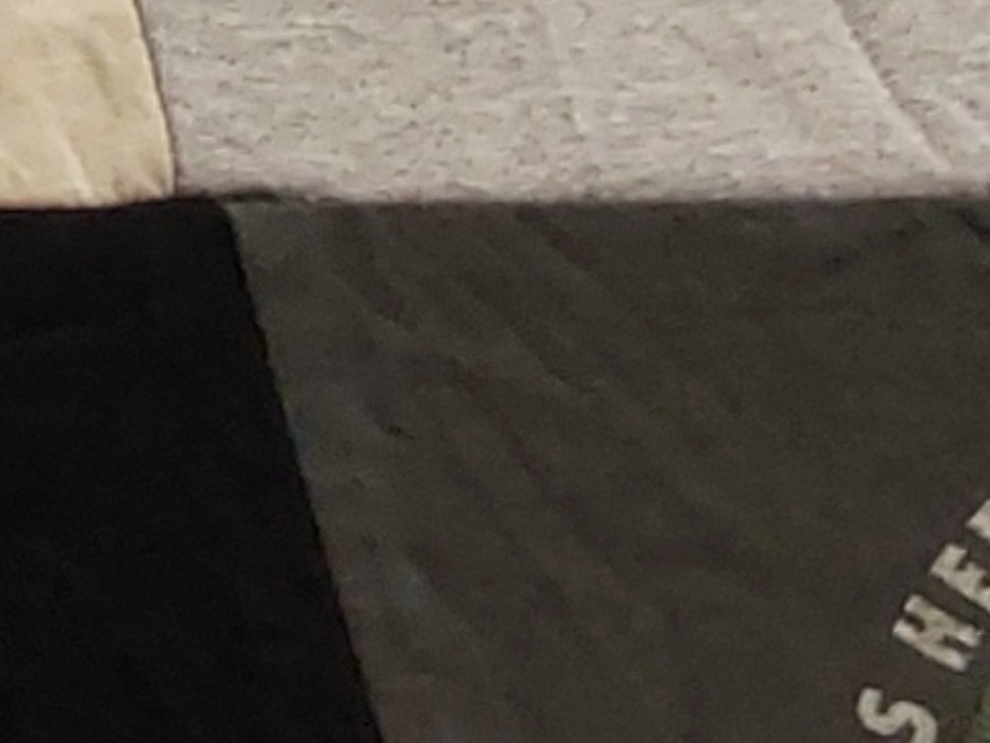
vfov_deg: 7.5
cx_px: -1260
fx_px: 5405
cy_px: -833
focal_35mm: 189
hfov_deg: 9.5
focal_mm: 2.91
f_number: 1.9
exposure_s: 1/60
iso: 100
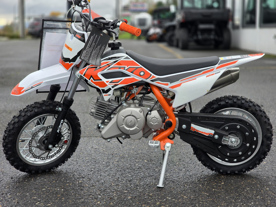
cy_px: 104
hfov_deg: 28.2
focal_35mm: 69
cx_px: 138
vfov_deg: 21.3
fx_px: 550
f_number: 2.4
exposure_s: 1/245
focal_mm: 7.9
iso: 50
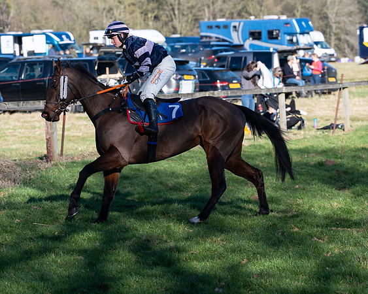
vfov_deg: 6.7
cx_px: 180
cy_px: 147
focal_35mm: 232
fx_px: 2524
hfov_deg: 8.3
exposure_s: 1/1250
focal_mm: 135
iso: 200
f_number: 5
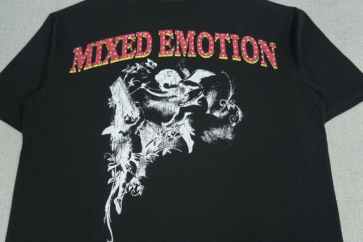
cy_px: 121
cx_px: 182
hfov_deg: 55.1
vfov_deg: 38.3
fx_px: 348
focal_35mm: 34
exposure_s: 1/160
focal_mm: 23
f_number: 8
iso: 1000
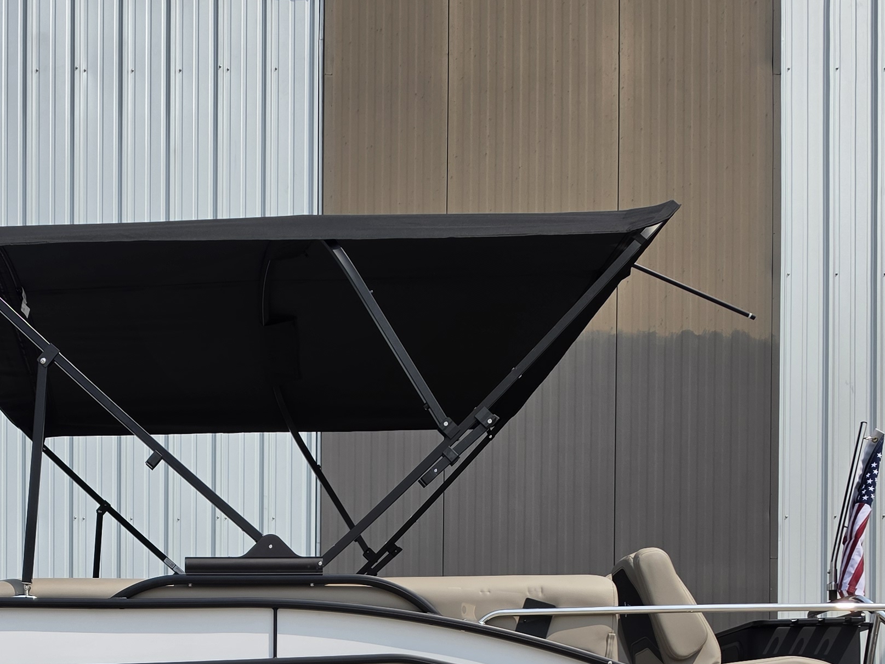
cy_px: 810
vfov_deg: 23.3
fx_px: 1457
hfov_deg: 32.9
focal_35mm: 57
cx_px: 184
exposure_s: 1/7939
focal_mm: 6.5
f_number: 1.4
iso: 40
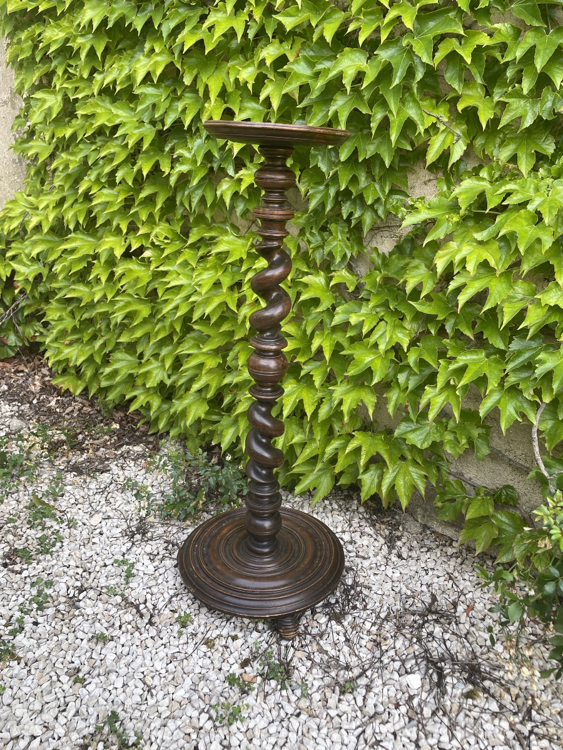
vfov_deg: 67.3
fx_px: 564
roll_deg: -0.5
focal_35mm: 26
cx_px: 282
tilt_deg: -16.6
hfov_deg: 53.1
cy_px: 375
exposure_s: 1/161
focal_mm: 4.2
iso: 32
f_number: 1.6
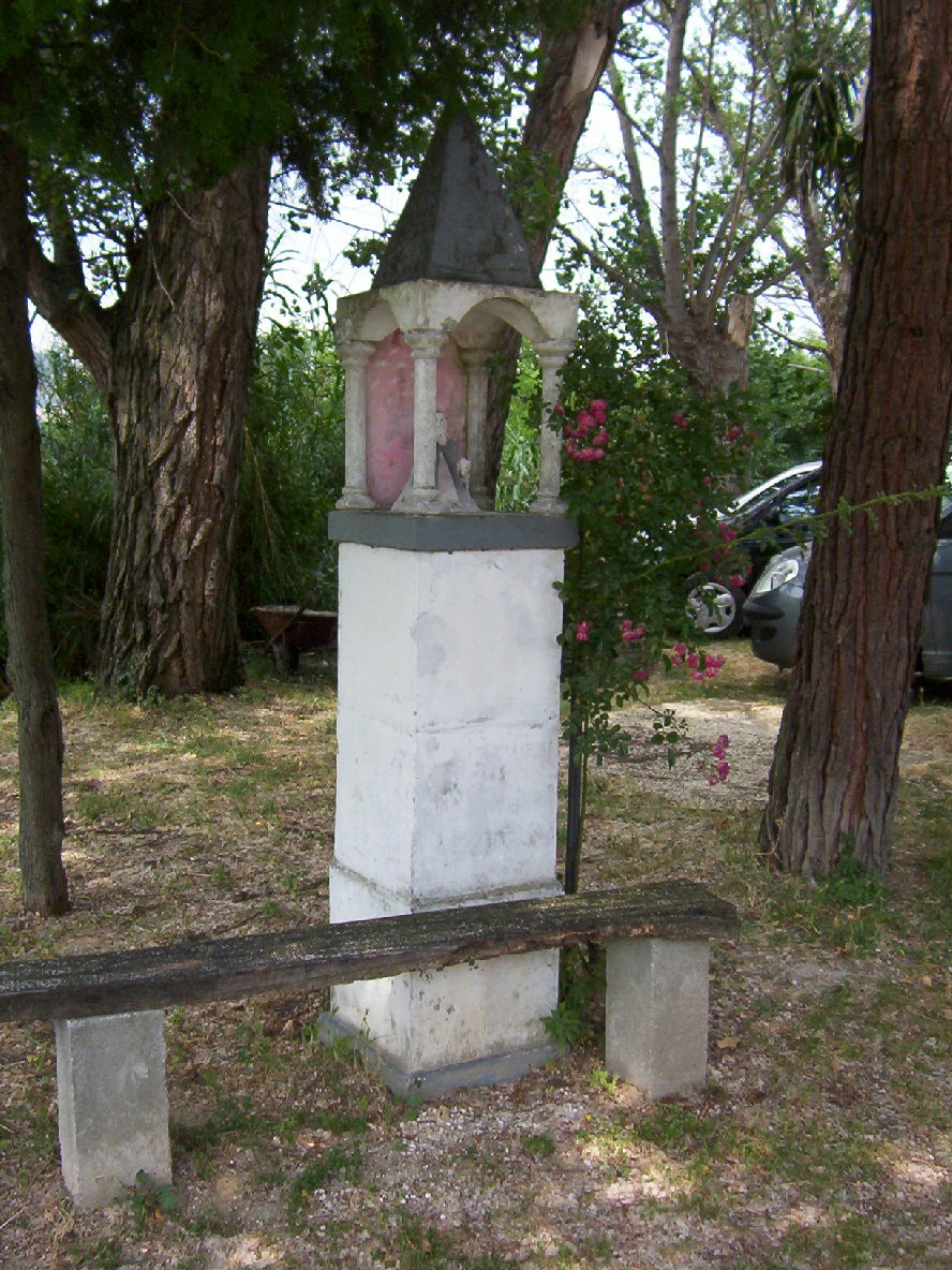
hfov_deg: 39.7
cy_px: 635
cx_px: 476
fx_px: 1320
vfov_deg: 51.4
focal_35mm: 36
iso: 100
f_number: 2.76
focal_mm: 5.54
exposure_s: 1/600
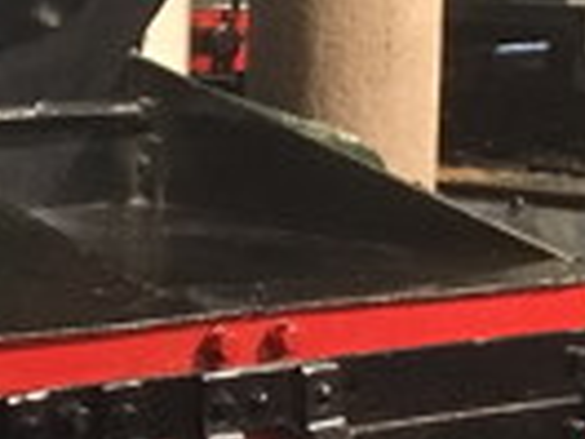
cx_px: -146
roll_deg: -2.0
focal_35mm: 176
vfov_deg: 8.4
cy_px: 80
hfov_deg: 11.0
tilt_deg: -4.6
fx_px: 2974
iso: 320
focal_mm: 4.15
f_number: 2.2
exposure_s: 1/17
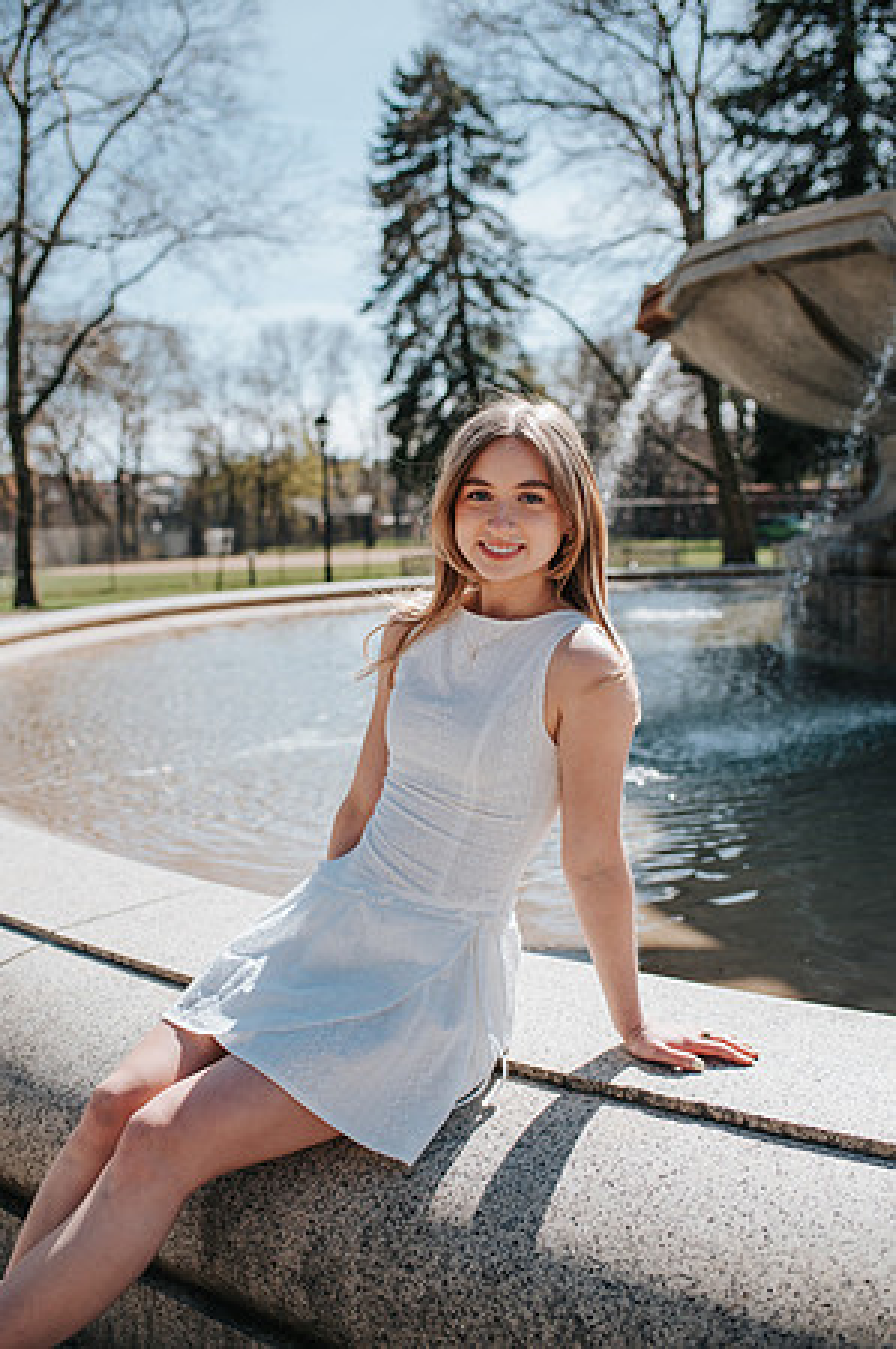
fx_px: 1310
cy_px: 674
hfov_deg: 37.8
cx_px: 448
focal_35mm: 35
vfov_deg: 54.5
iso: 100
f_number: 3.2
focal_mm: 35
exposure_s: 1/1250
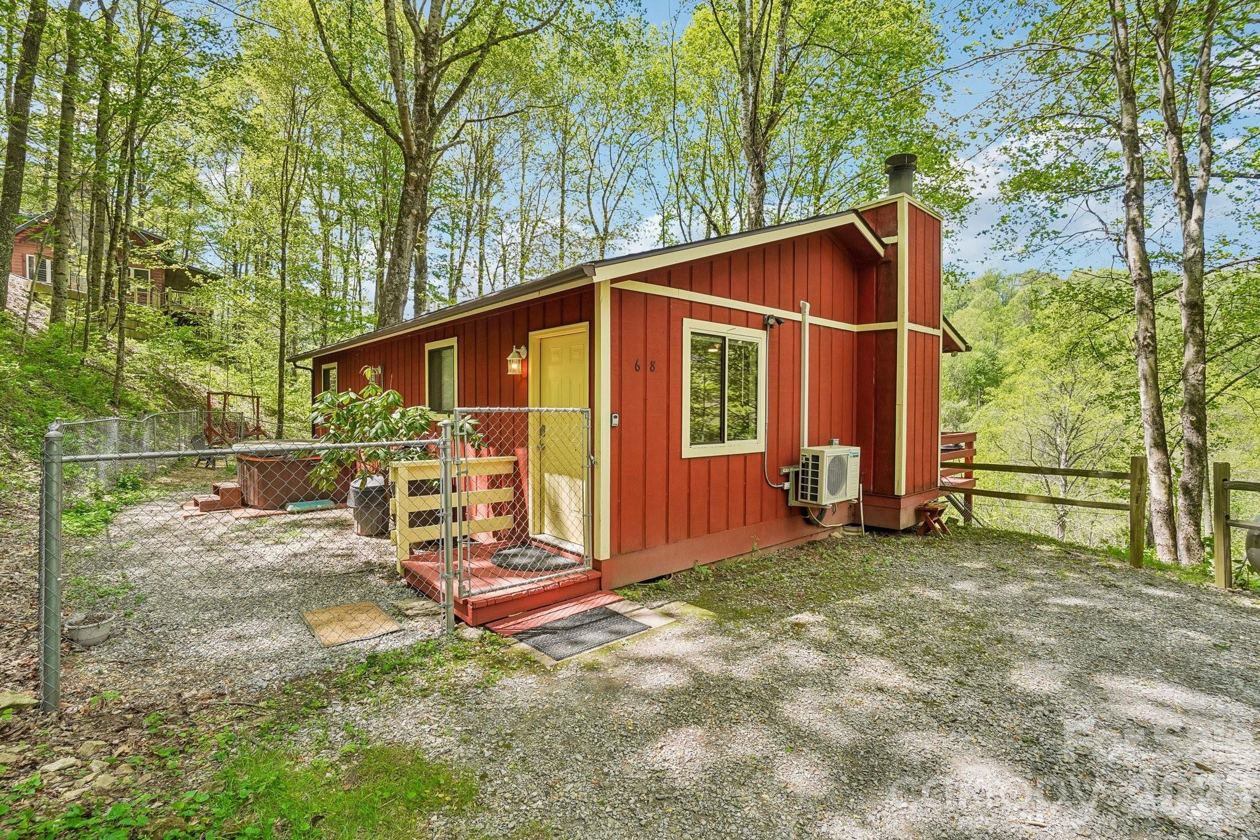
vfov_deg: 77.3
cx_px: 630
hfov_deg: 100.4
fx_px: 525
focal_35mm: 15
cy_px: 420
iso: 100
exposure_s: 1/40
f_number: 8
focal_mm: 10
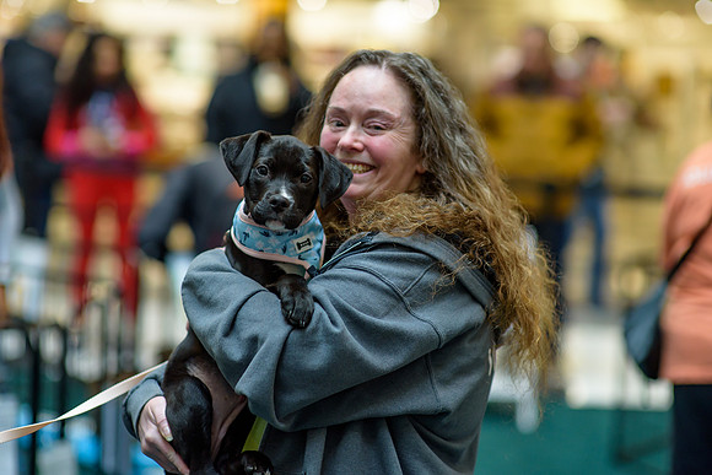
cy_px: 238
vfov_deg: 16.1
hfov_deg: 23.9
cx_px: 356
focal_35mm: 85
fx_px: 1681
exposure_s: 1/500
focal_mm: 85
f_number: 2
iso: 800
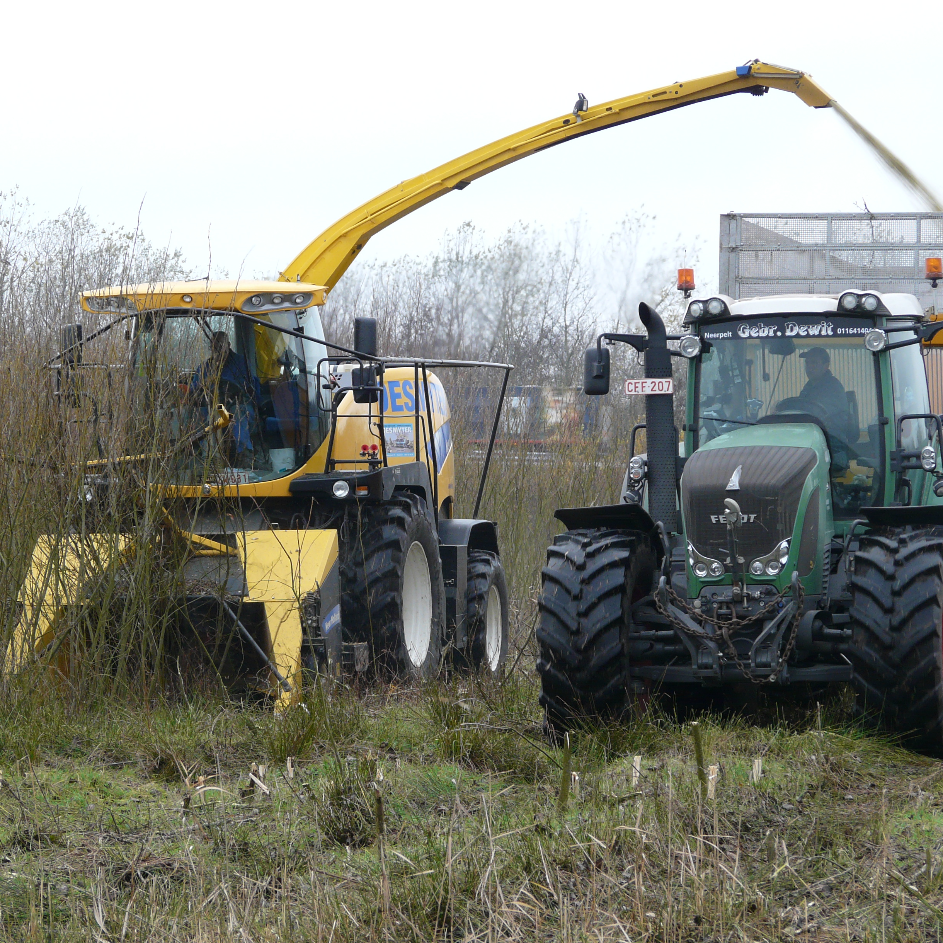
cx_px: 517
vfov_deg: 10.0
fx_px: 5394
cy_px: 470
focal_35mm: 175
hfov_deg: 10.0
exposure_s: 1/60
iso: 100
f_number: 3.6
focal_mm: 24.4
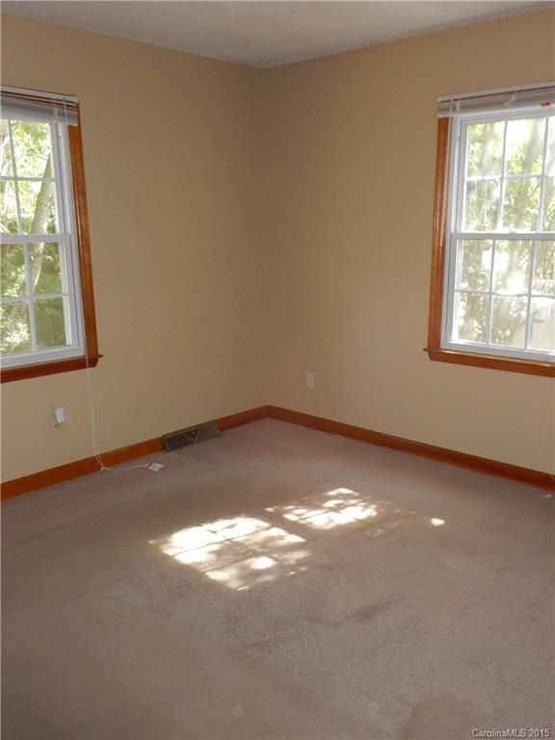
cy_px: 370
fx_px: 663
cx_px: 278
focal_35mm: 31
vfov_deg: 58.4
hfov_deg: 45.4
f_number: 4.2
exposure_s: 1/30
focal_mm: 5.6
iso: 320
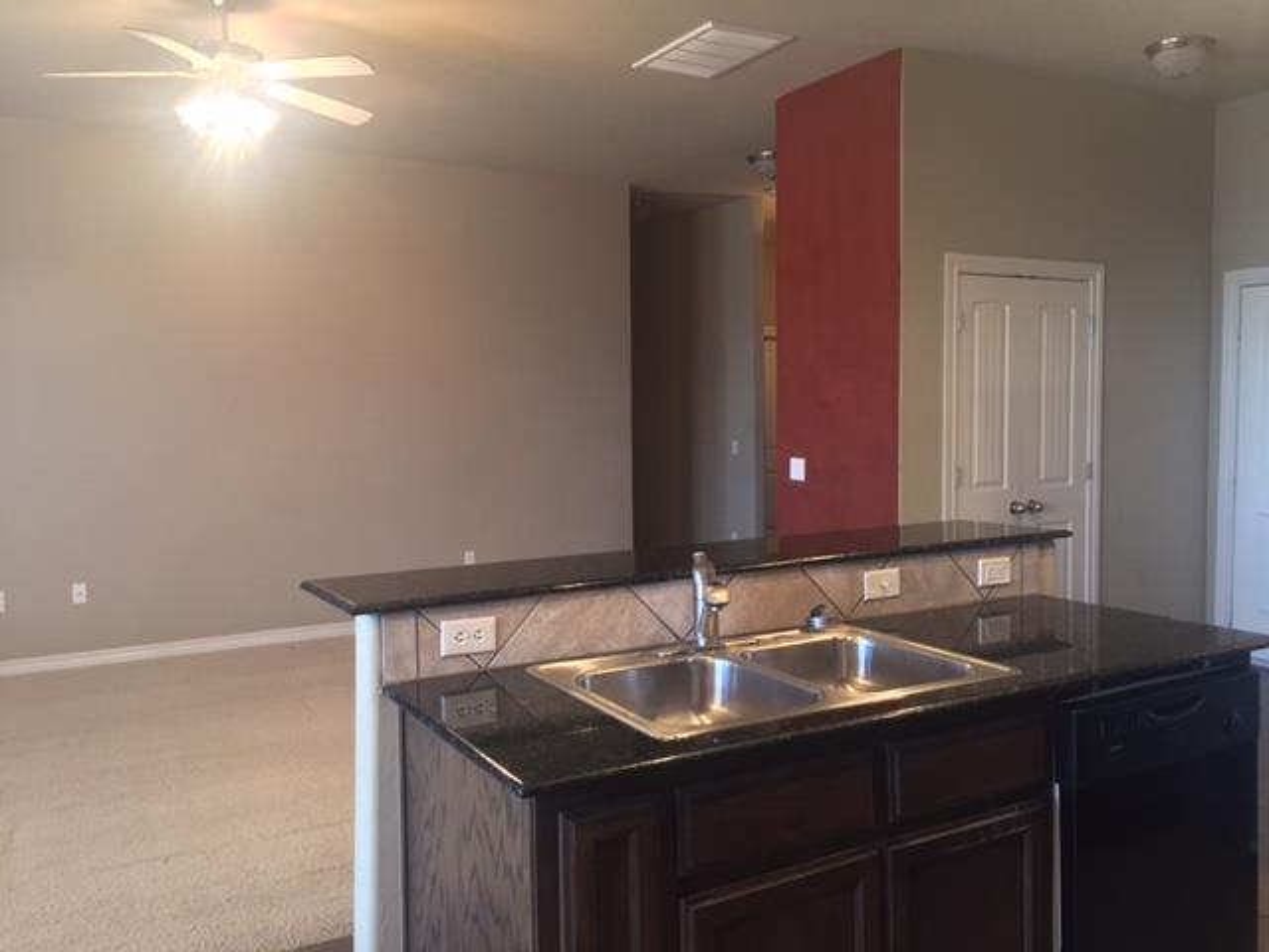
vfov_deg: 48.2
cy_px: 476
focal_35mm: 29
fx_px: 1063
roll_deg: +0.5
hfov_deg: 61.7
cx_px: 634
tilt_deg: -4.0
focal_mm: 4.15
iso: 250
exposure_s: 1/30
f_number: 2.2
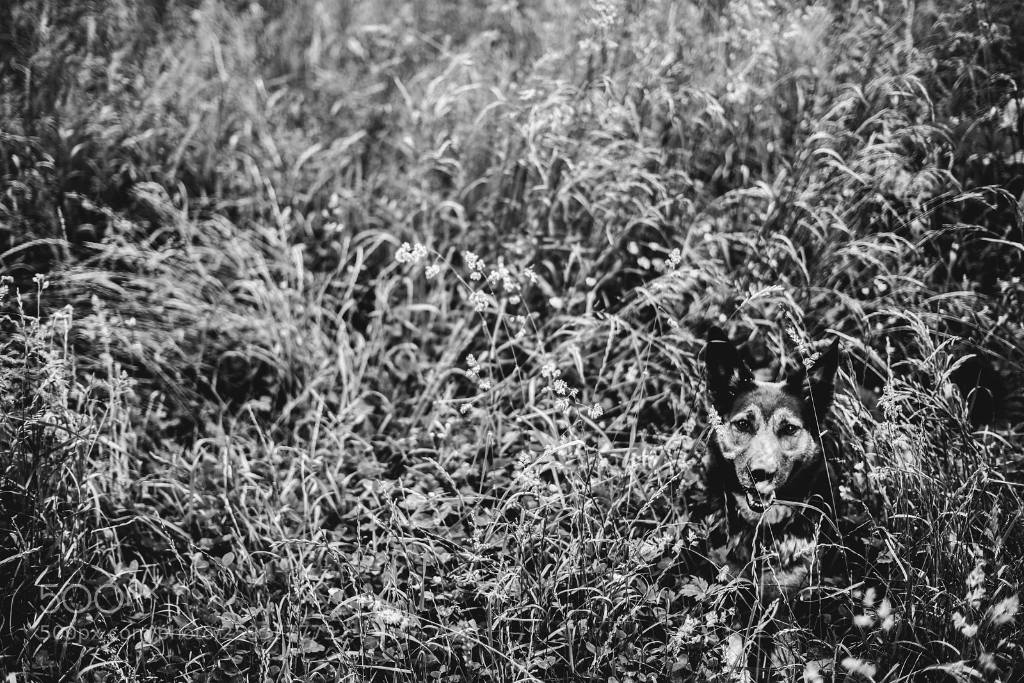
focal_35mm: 50
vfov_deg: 27.0
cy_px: 342
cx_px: 512
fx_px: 1422
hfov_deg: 39.6
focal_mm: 50
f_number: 1.8
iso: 400
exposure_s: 1/640
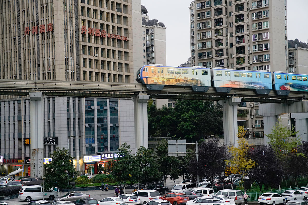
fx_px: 530
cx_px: 154
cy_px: 102
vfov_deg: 21.9
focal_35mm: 62
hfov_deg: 32.4
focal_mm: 62
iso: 800
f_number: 5.6
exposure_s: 1/80
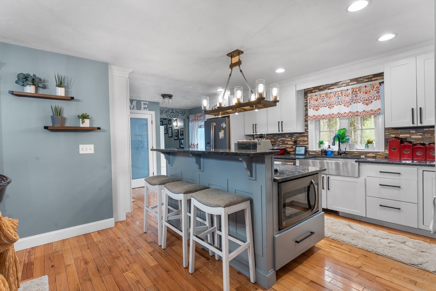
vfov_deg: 69.2
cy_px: 146
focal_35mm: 17
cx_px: 218
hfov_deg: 91.9
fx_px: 211
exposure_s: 2
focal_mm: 17.4
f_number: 9
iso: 200
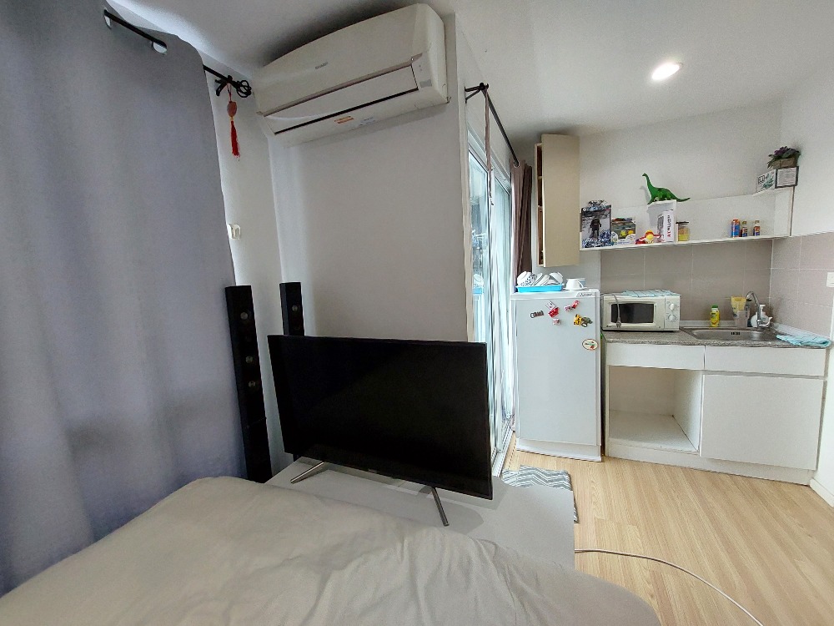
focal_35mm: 13
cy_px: 313
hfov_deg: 106.2
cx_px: 417
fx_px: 313
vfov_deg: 89.9
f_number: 2.2
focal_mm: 1.74
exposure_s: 1/50
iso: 320
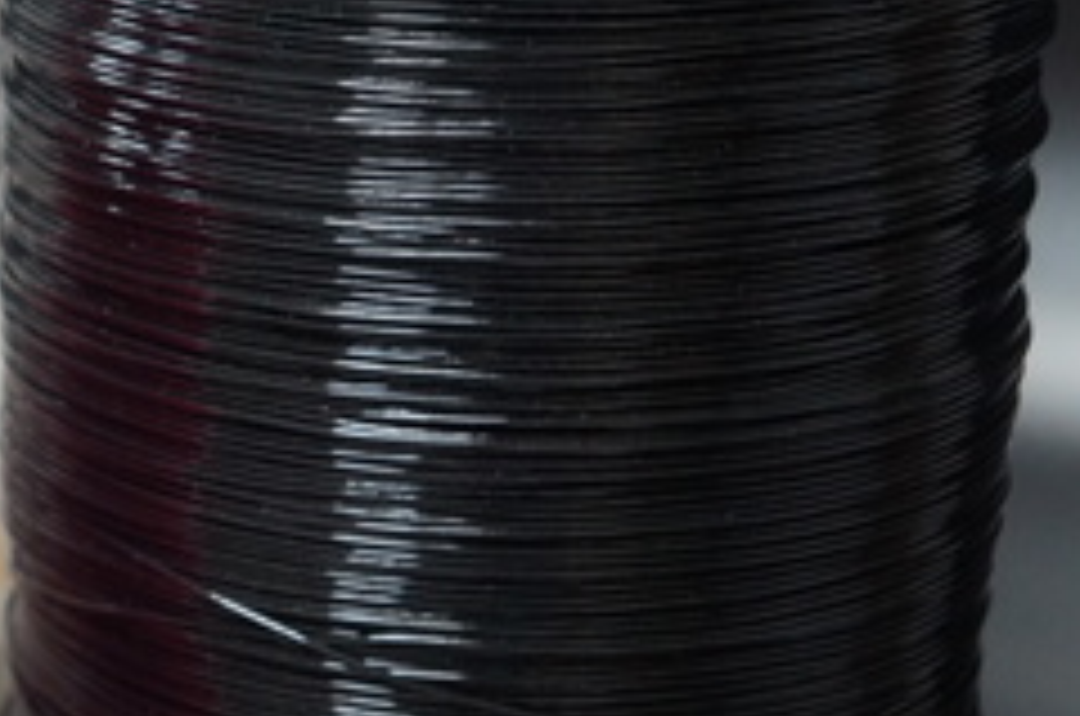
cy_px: 459
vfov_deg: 10.1
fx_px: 4042
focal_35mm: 135
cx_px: -230
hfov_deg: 14.7
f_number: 4.5
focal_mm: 36
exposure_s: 1/60
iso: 1250
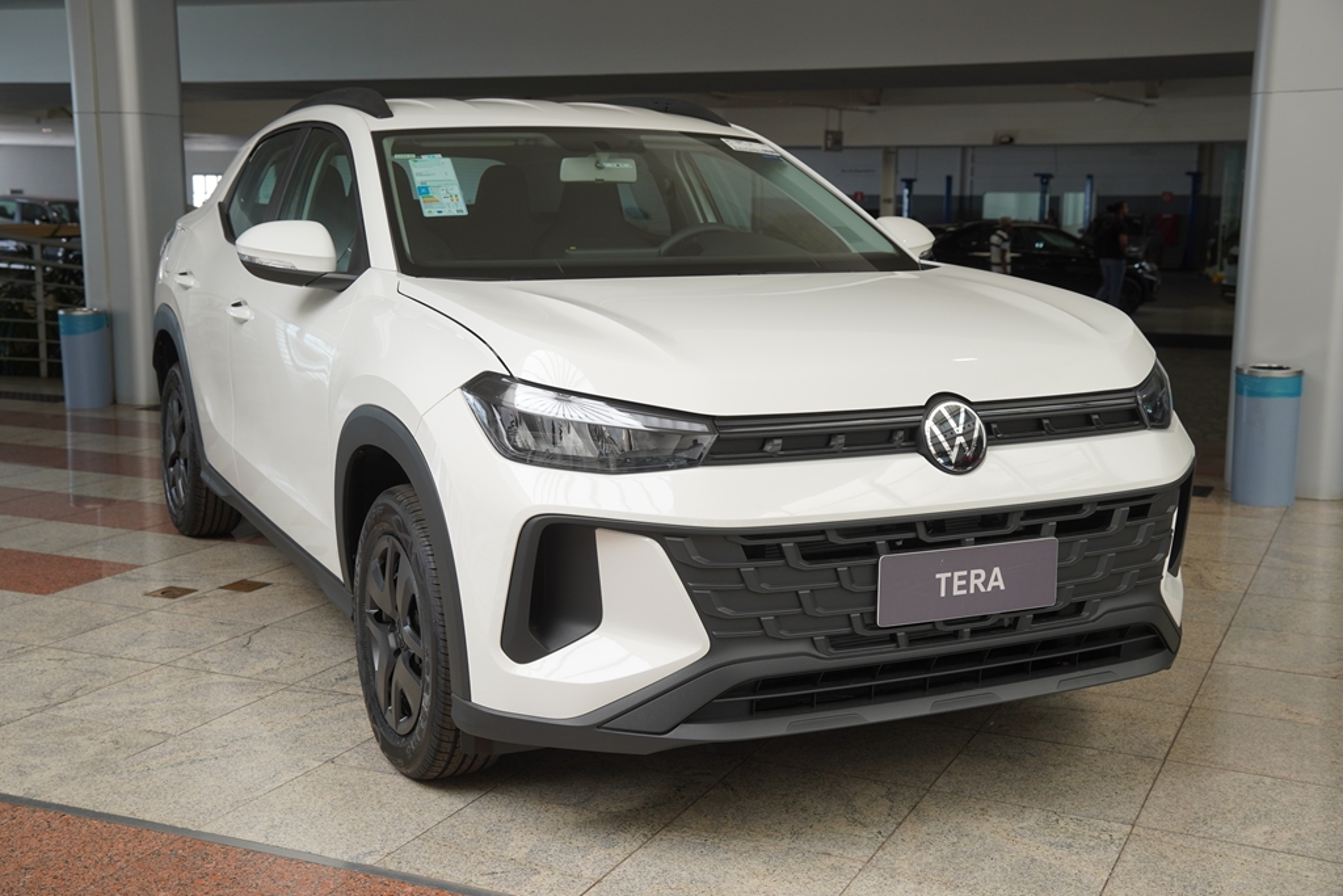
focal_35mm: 42
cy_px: 448
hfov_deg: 46.4
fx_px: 1567
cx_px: 672
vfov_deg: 31.9
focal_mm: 28
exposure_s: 1/100
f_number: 4
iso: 160
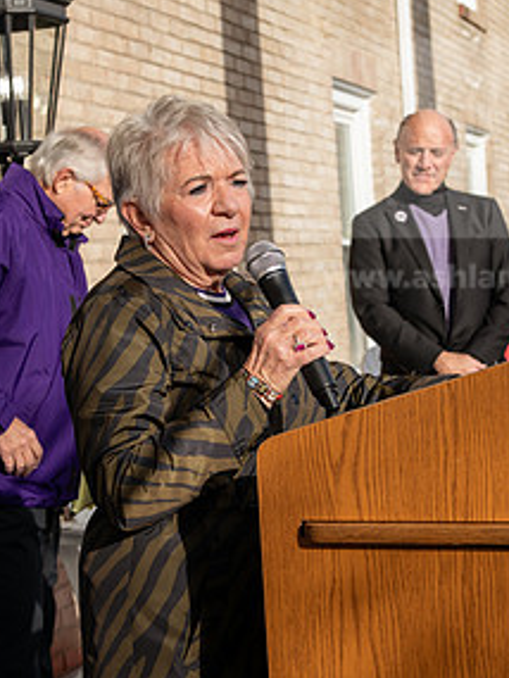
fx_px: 1685
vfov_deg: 22.7
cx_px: 214
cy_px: 327
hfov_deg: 17.2
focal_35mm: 86
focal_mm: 44
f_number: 4.5
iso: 100
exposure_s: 1/400
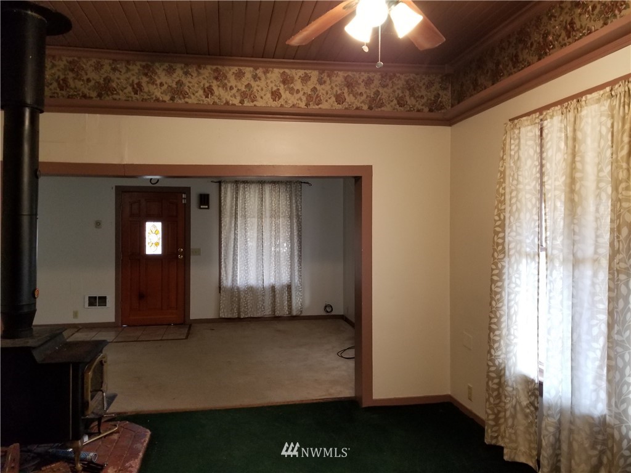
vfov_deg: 53.1
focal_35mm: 26
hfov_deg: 67.3
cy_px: 236
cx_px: 316
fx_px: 474
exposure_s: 1/30
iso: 160
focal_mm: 4.25
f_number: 1.7
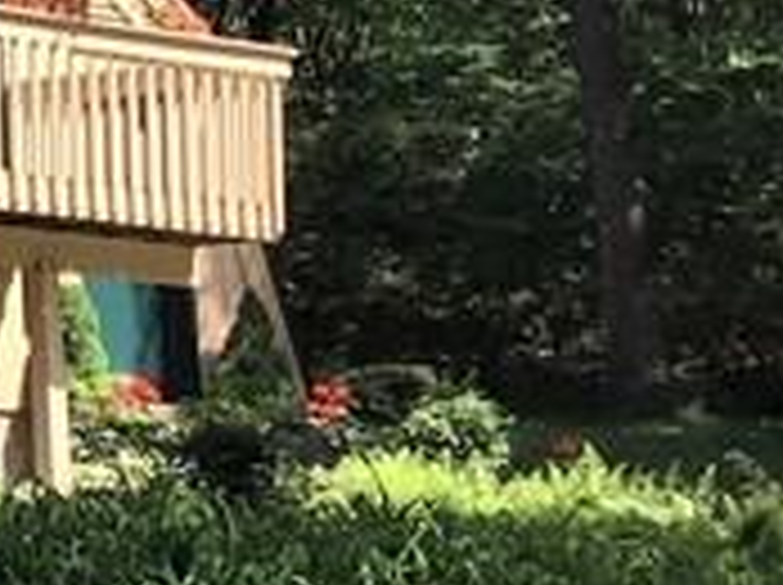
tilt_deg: +12.8
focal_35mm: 171
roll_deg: +1.0
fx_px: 3863
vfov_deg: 8.5
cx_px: -716
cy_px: -220
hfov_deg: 10.7
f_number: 2.2
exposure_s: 1/739
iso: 25
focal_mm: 4.15
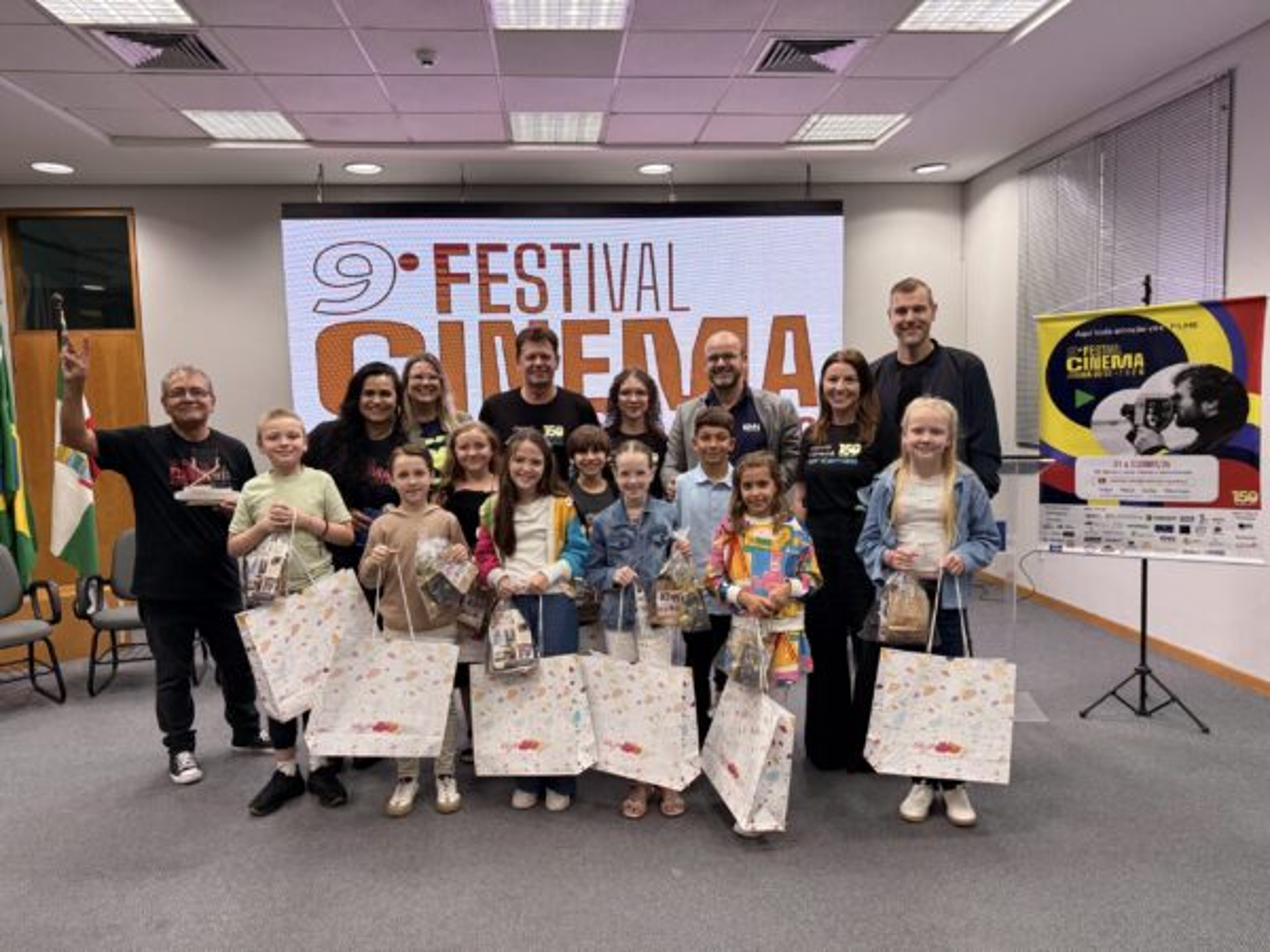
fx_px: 881
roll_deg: +1.0
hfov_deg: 71.6
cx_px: 635
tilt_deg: -5.1
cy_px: 476
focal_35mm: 24
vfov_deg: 56.8
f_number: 1.78
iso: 200
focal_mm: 6.76
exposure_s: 1/120
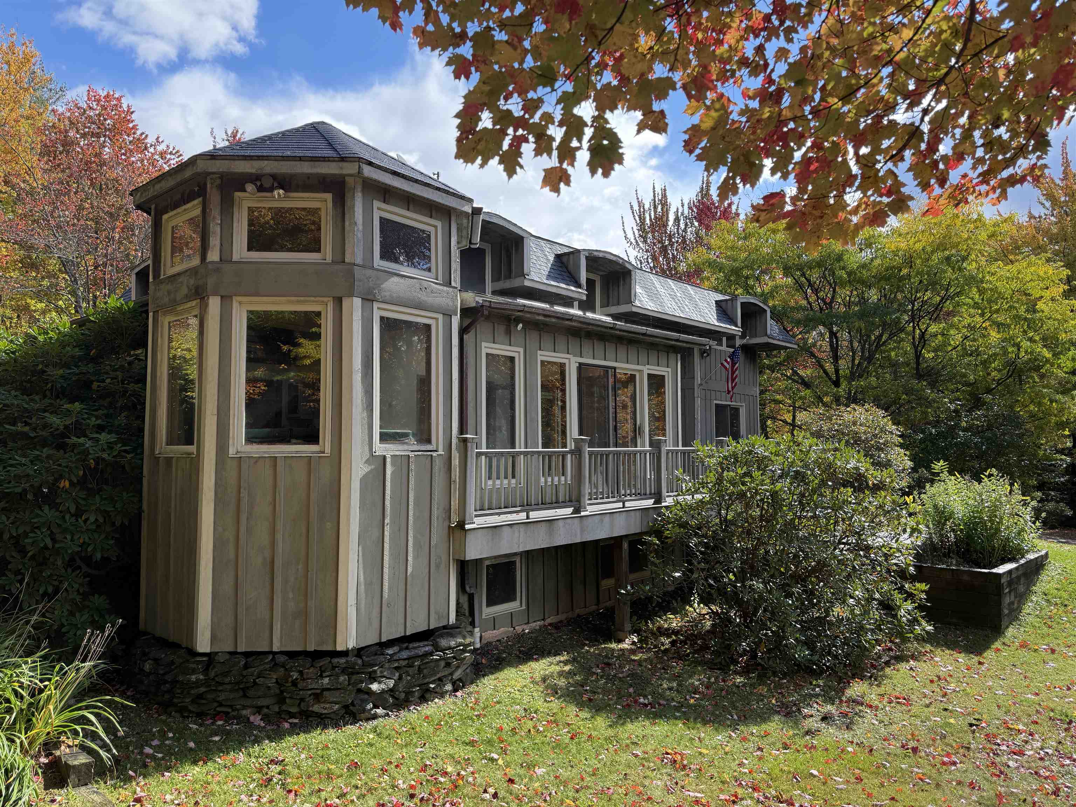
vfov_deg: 56.8
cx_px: 538
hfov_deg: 71.6
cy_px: 404
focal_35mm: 24
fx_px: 746
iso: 100
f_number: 1.78
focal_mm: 6.76
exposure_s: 1/1075
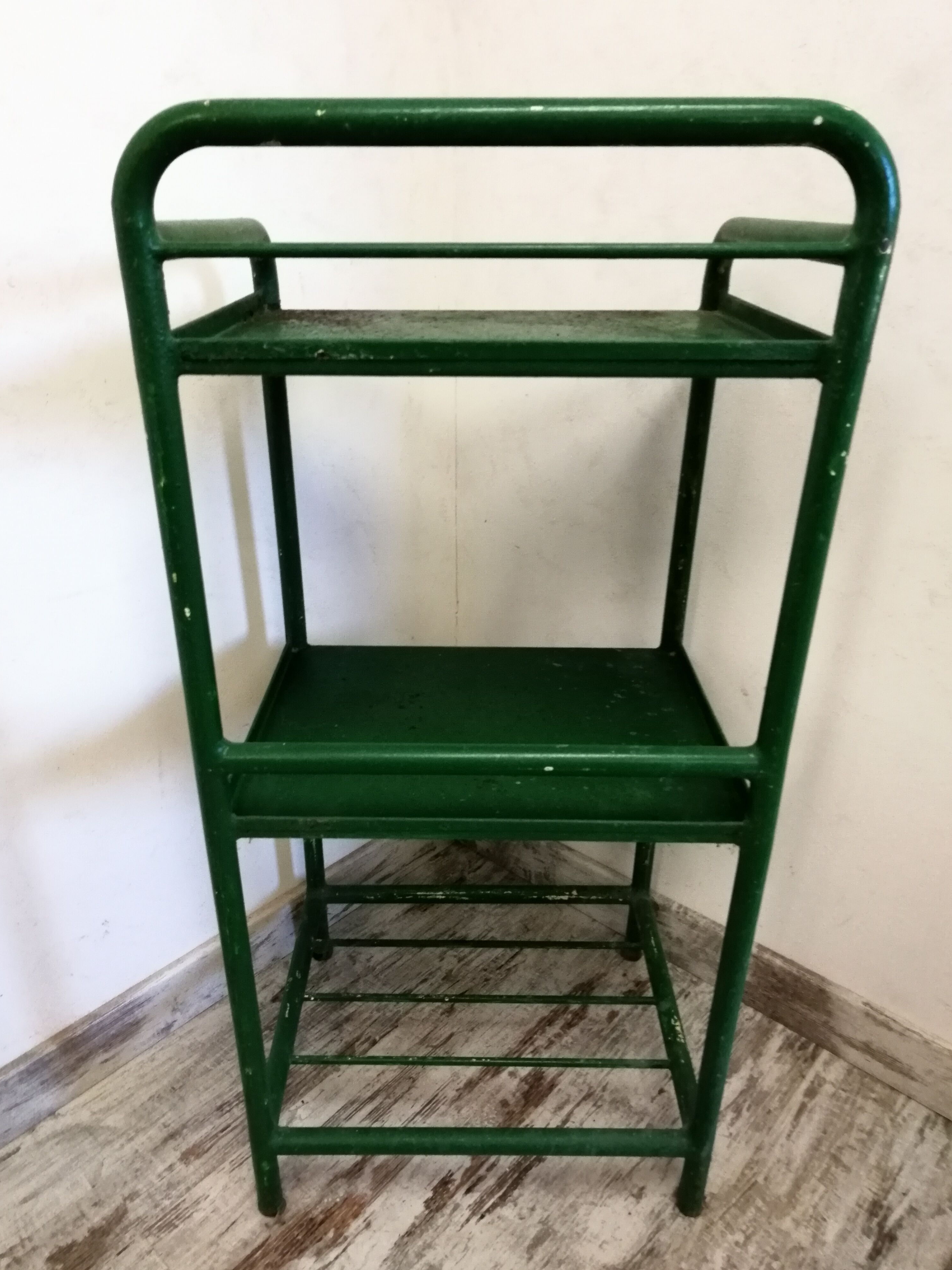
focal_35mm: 25
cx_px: 463
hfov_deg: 54.9
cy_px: 641
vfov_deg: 69.4
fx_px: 917
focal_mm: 2.38
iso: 100
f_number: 2.2
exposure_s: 1/33.3
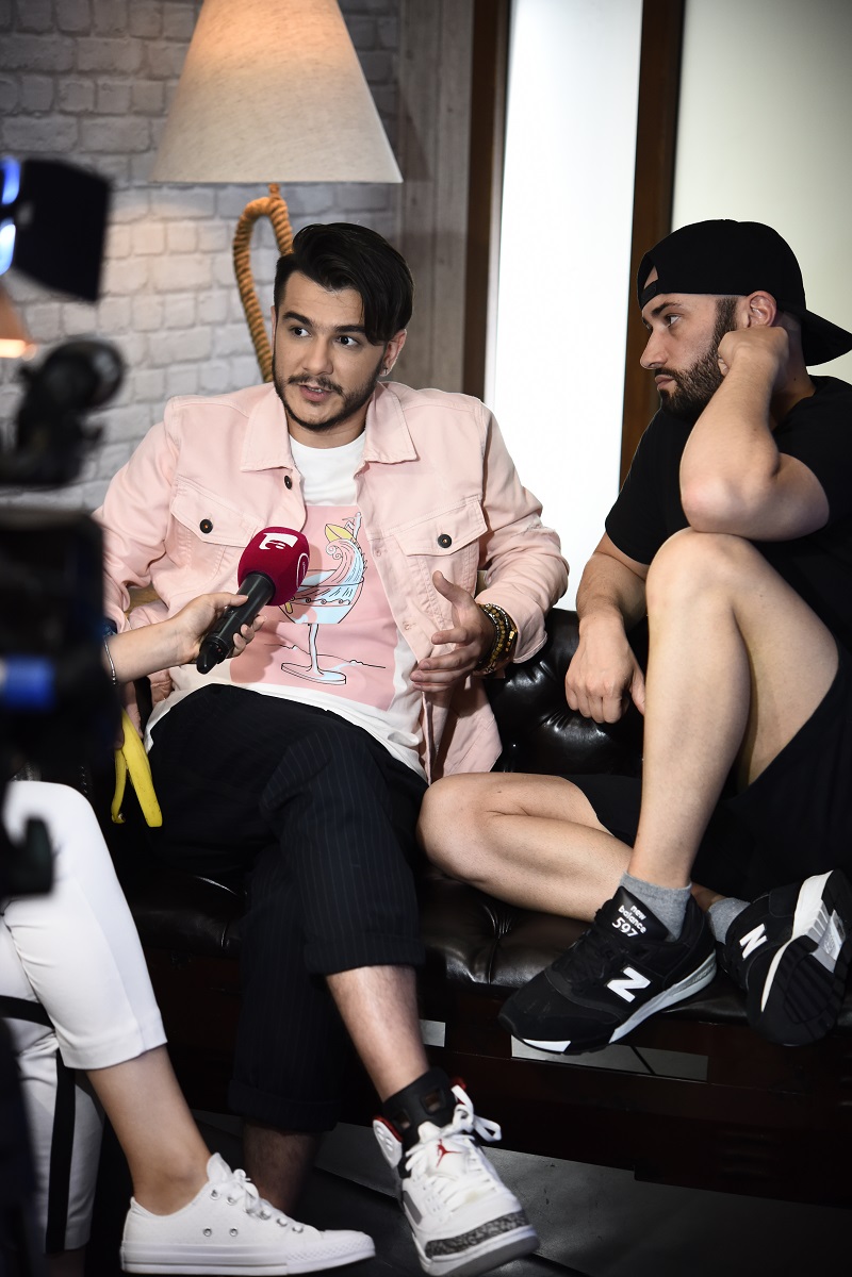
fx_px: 2130
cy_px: 638
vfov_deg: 33.4
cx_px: 426
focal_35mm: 60
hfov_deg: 22.6
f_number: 3.2
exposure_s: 1/200
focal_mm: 60
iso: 1600
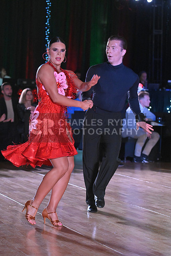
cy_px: 128
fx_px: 826
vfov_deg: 17.6
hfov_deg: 11.8
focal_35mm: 116
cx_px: 86
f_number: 5.6
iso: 6400
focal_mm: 116
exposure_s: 1/400
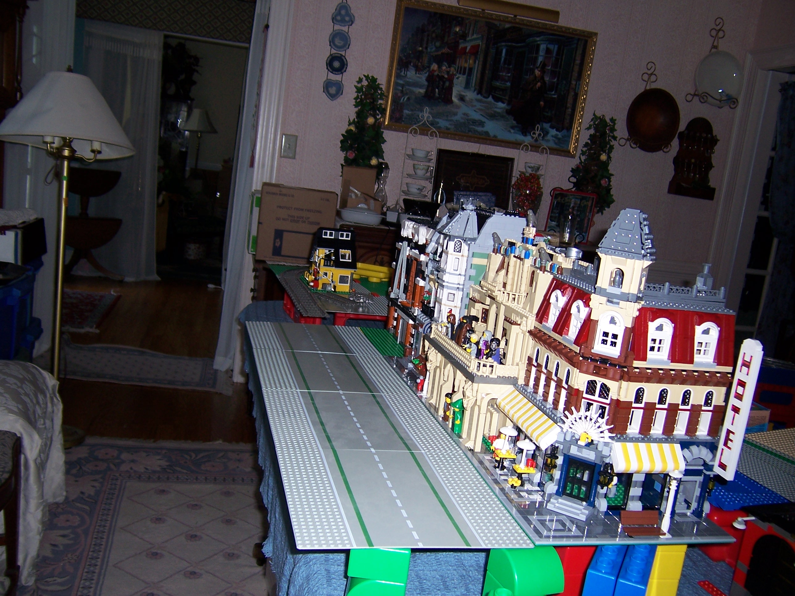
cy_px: 298
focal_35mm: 33
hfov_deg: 55.4
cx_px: 398
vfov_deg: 42.9
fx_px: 758
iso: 80
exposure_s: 1/60
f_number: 2.8
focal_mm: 5.5
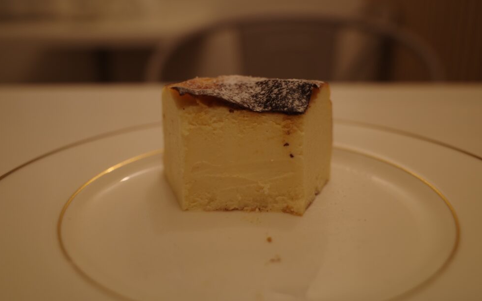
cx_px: 242
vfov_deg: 43.1
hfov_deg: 64.6
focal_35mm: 29
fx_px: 381
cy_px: 139
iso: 100
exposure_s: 1/50
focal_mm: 18.3
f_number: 2.8
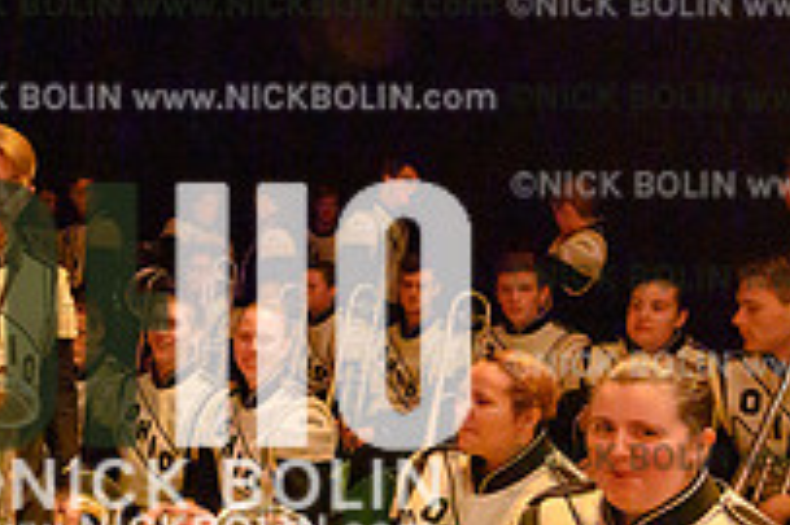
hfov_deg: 46.7
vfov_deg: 32.9
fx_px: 877
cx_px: 195
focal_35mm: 40
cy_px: 368
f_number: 2.8
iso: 25600
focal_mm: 14
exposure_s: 1/100
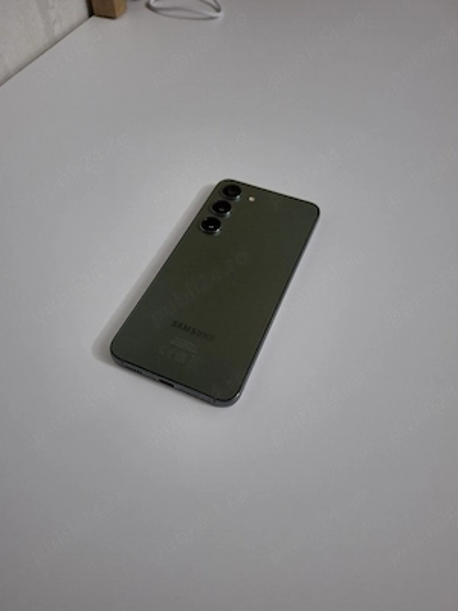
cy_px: 306
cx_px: 229
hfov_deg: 58.9
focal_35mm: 23
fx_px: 406
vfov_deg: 73.9
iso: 320
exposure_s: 1/50
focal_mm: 5.54
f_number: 1.8
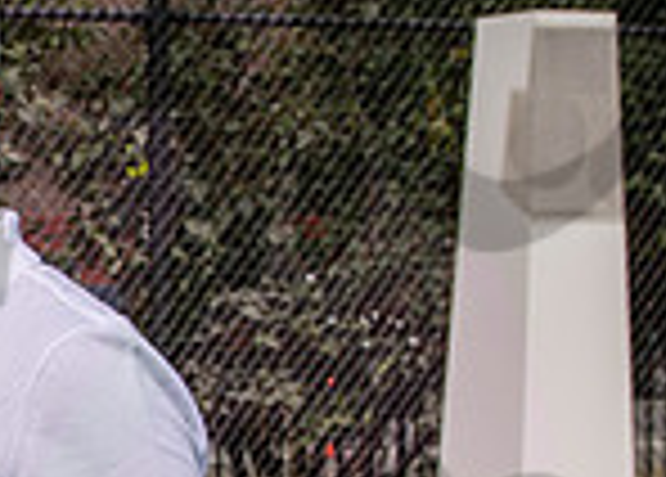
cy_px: 528
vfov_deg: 10.1
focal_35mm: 141
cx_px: -325
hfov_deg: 13.4
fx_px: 2669
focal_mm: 29
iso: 100
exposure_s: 1/4000
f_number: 4
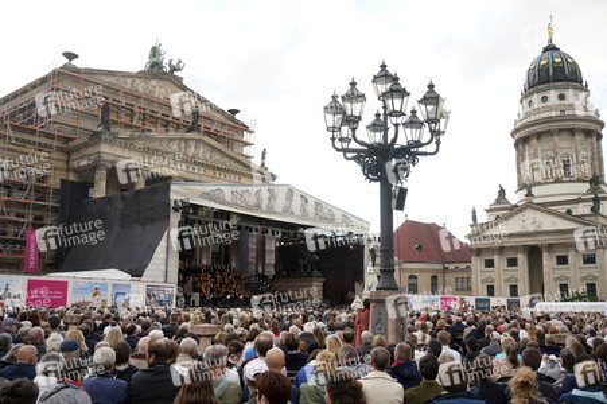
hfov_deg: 55.8
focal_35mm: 34
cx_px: 304
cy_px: 202
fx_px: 573
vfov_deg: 38.8
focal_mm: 34
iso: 640
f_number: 5.6
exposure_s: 1/500
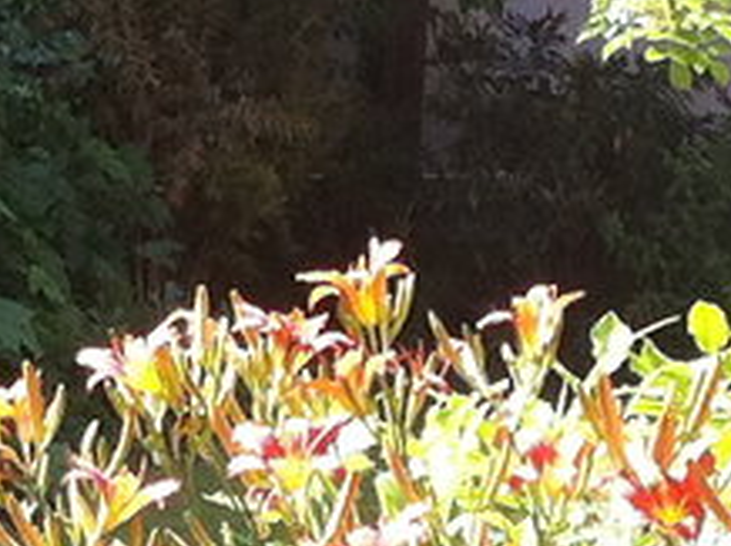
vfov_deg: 5.5
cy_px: 1559
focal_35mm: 257
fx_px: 5421
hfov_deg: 7.7
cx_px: 366
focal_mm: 3.85
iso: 80
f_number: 2.8
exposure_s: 1/249
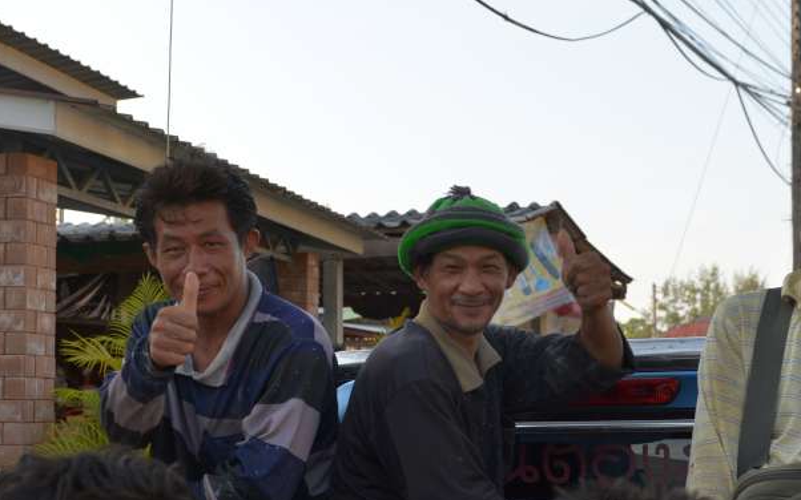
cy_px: 402
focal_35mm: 65
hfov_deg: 31.5
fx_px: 1419
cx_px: 366
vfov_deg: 19.8
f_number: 5
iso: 100
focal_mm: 32
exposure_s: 1/100
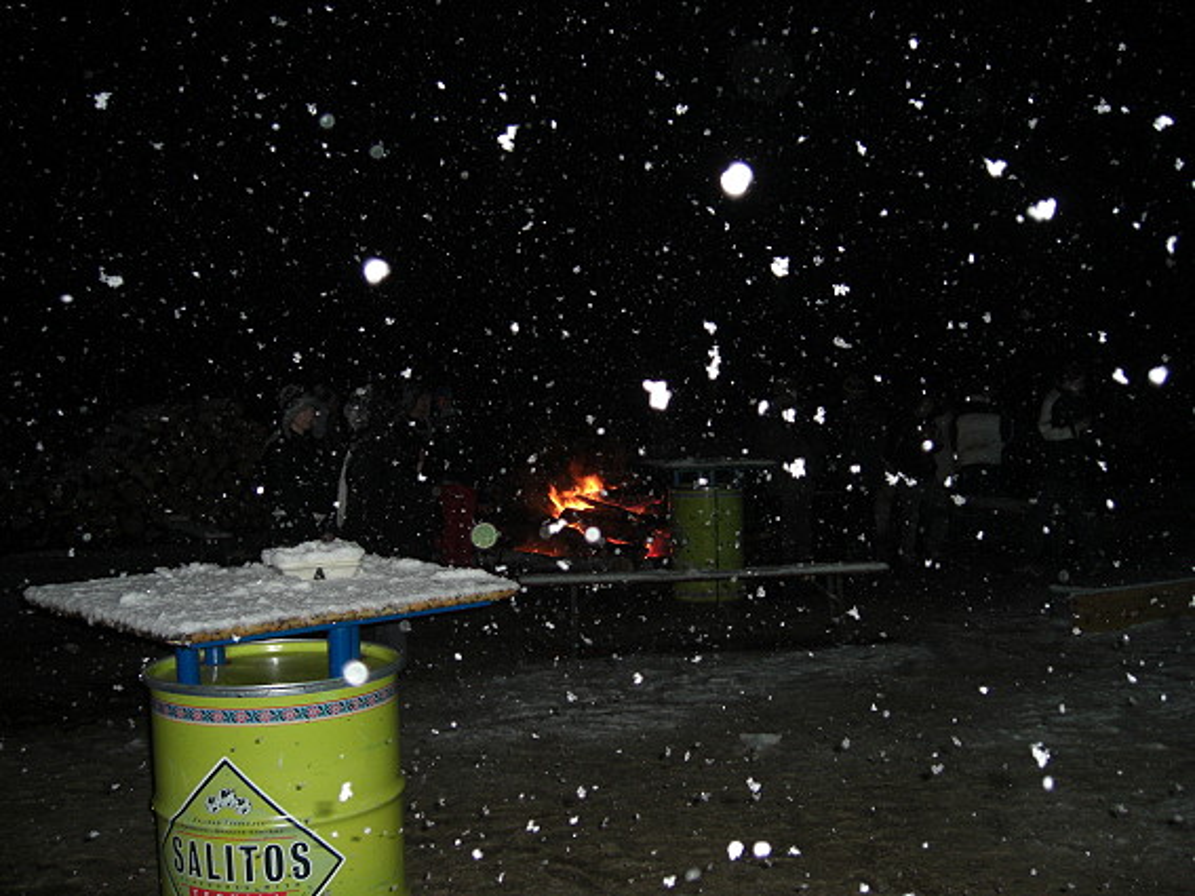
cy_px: 448
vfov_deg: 37.7
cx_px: 598
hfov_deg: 49.0
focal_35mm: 38
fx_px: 1312
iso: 200
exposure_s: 1/60
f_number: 2.8
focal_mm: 7.9
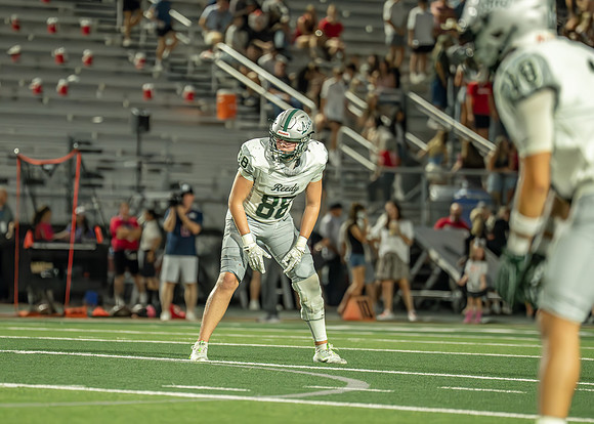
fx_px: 5554
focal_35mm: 329
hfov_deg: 6.1
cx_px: 253
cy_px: 226
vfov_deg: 4.4
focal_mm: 197
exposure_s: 1/1250
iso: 6400
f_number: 2.8
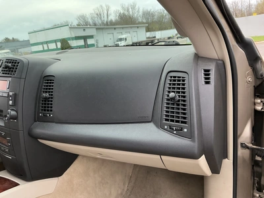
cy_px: 99
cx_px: 132
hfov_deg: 63.4
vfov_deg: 49.7
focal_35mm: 28
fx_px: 214
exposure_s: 1/122
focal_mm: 3
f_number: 1.8
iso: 25
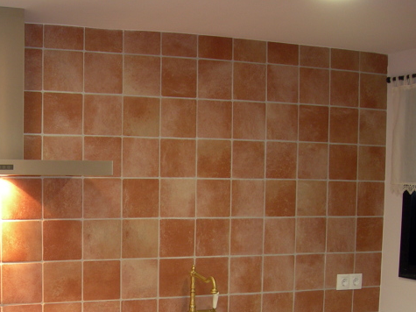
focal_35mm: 64
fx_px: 769
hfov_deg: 29.8
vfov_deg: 22.5
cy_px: 261
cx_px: 108
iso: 84
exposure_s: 1/28.4
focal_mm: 7.8
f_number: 2.8
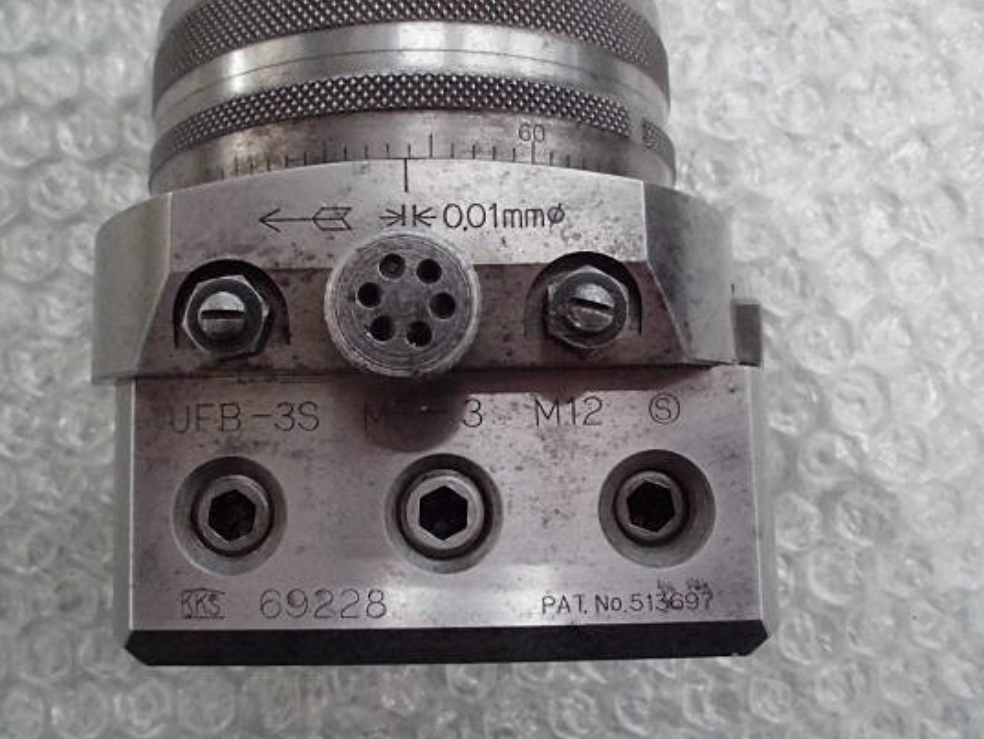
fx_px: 881
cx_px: 421
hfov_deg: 58.1
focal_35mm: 31
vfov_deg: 45.4
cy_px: 328
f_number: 3.5
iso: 800
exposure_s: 1/60
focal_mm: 4.6
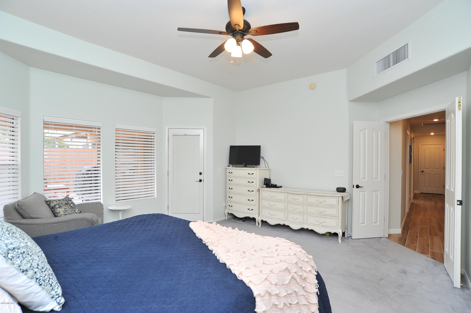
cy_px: 156
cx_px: 236
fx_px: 235
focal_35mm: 18
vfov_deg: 67.3
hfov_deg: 90.0
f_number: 7.1
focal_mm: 18
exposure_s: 1/40
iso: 640
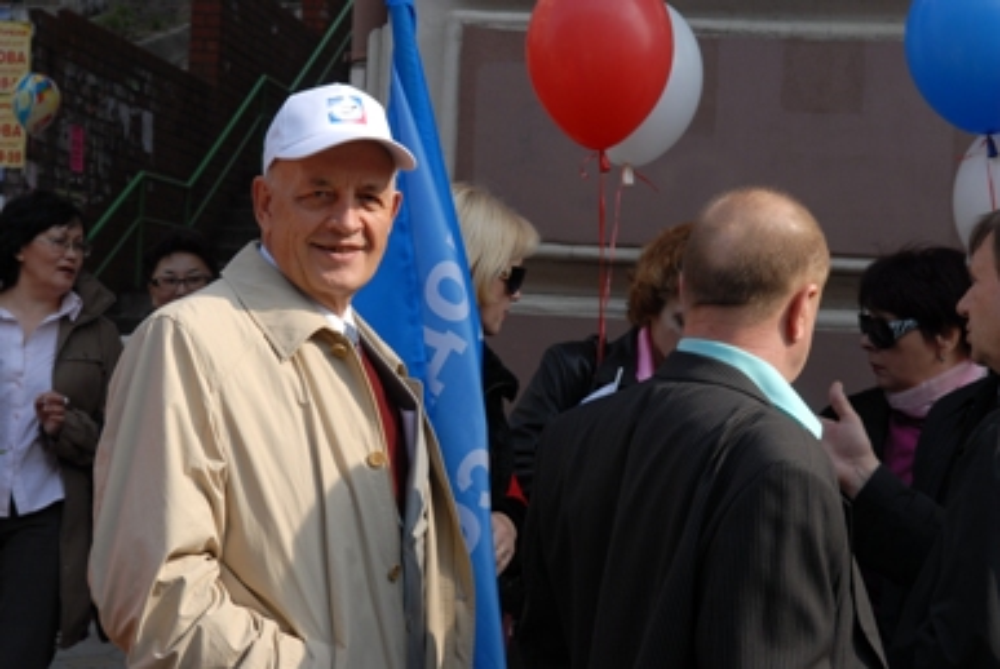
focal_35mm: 72
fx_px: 2002
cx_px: 500
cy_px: 334
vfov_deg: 19.0
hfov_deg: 28.0
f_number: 8
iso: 200
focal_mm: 48
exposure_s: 1/200
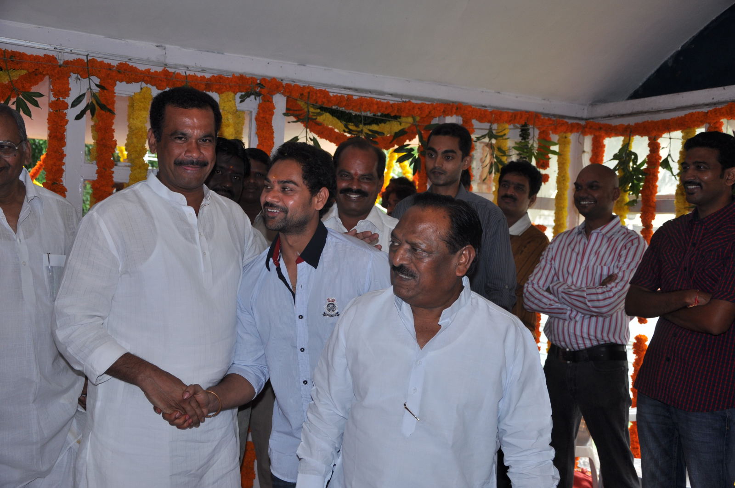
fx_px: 857
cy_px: 244
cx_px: 368
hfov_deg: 46.4
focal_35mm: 42
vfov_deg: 31.8
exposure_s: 1/125
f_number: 4.5
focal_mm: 28
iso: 250
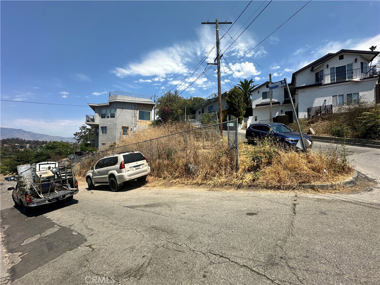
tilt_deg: +0.0
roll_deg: +1.5
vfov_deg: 85.7
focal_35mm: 14
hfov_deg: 102.1
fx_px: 154
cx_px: 190
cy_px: 142
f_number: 2.2
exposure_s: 1/1984
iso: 50
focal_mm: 2.22
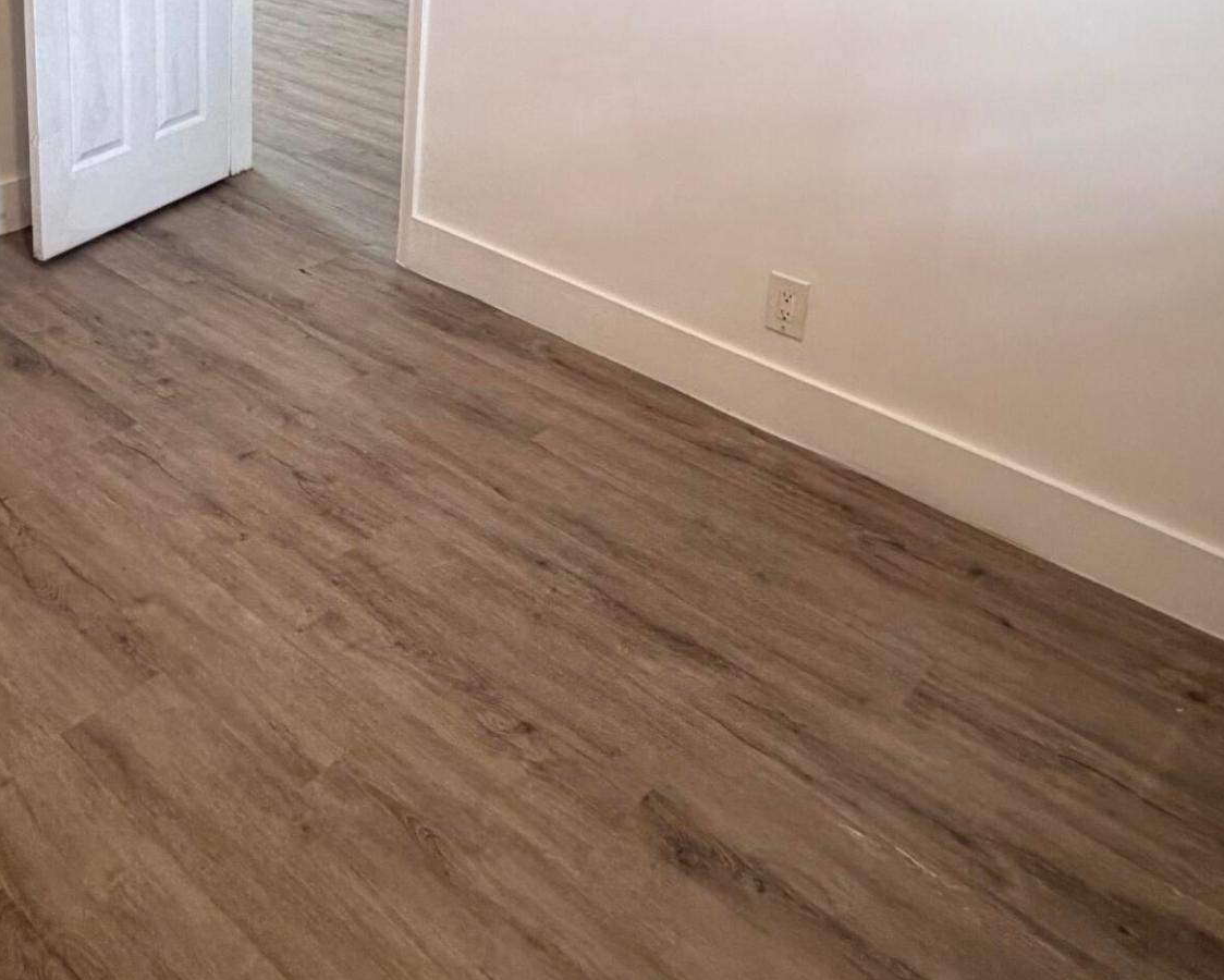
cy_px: 24
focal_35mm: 35
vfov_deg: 38.1
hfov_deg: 49.9
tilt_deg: -14.9
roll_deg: -1.0
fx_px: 1268
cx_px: 345
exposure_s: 1/120
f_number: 2.2
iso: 320
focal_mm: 2.22
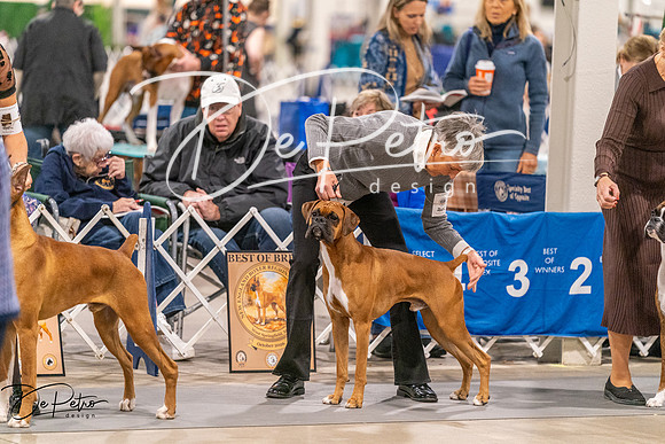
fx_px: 3584
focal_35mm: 194
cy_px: 222
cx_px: 332
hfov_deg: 10.6
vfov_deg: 7.1
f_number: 3.2
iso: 6400
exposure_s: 1/250
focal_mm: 194
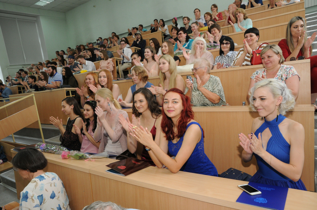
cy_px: 105
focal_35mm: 24
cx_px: 158
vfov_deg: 53.0
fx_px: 211
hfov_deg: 73.8
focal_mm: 16
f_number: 8
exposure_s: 1/60
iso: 800
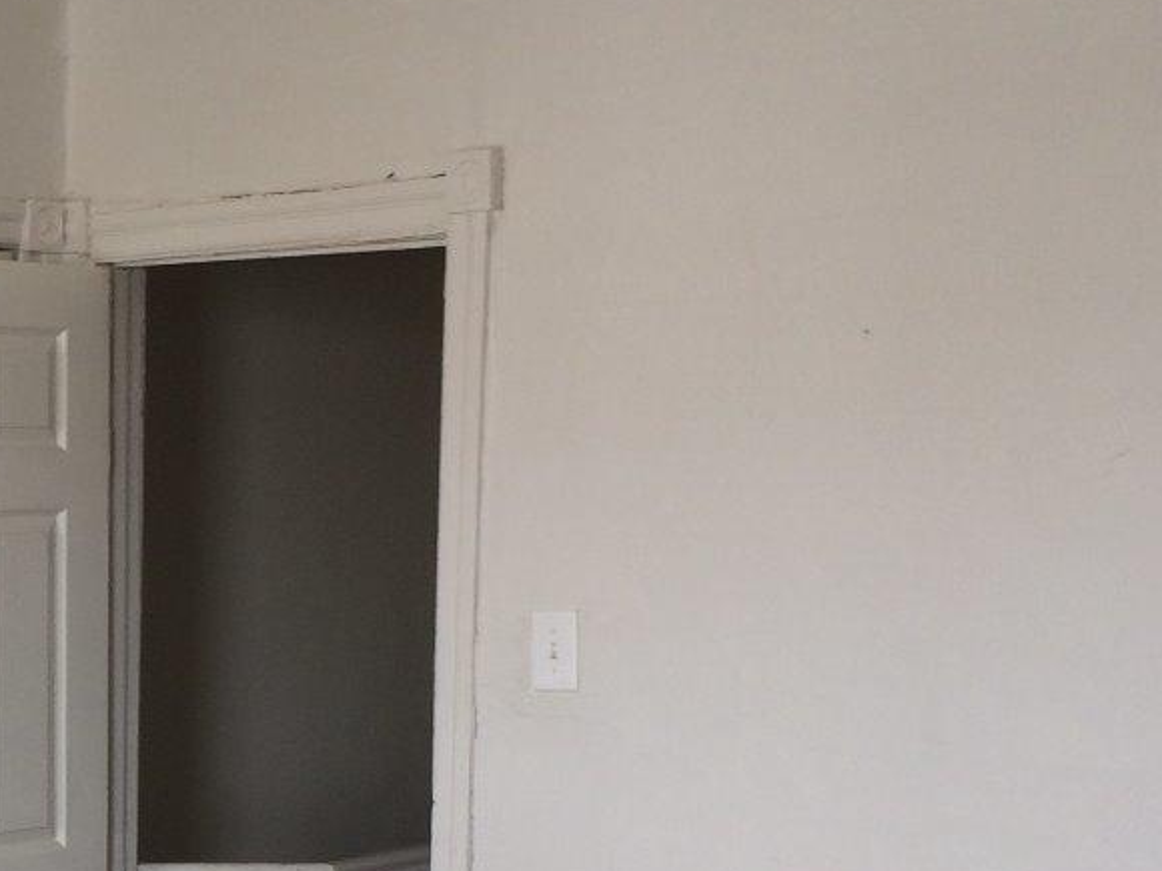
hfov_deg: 25.6
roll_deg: -0.5
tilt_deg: -10.2
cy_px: 859
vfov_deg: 19.9
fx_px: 2417
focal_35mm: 72
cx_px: -24
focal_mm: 4.15
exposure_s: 1/36
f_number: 2.2
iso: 32
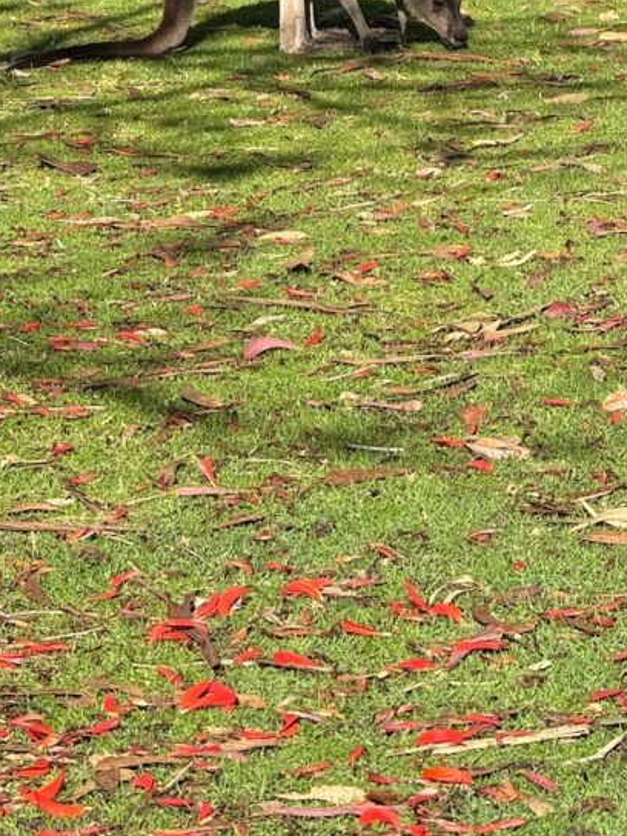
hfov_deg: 6.6
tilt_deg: -7.1
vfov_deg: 8.7
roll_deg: +3.1
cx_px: 337
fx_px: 5458
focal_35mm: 226
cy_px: 55
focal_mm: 15.66
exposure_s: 1/680
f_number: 2.8
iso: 50
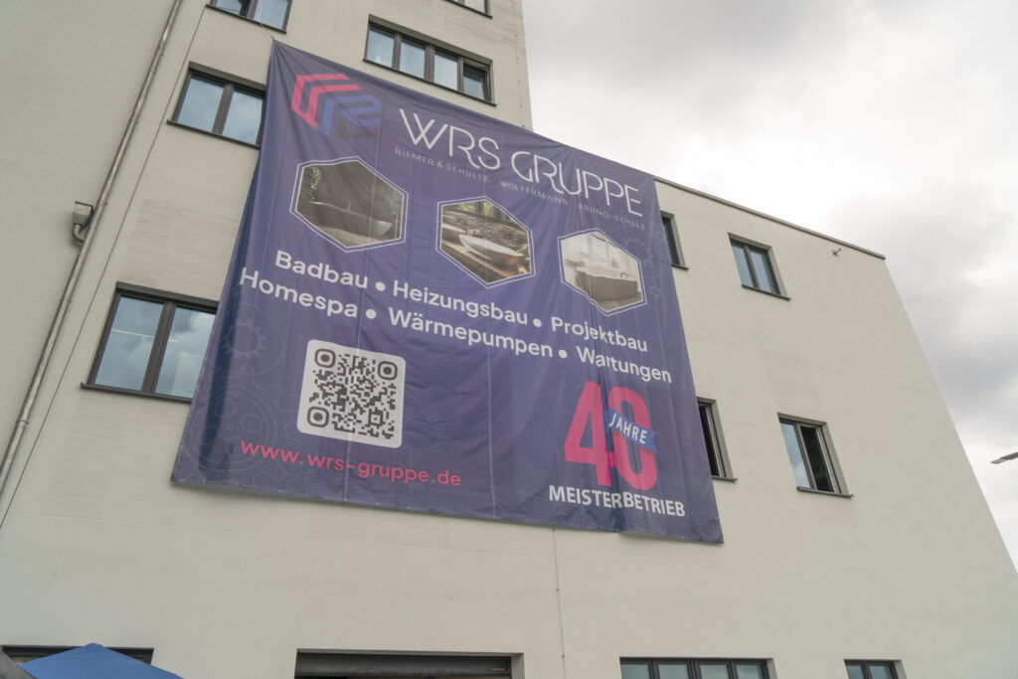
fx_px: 679
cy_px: 340
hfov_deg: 73.7
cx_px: 509
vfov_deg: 53.1
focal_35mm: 24
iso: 100
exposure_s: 1/160
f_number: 7.1
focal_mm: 24
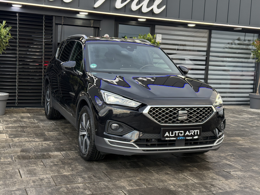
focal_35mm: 48
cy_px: 98
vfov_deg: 30.3
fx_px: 361
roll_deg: -4.8
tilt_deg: -2.8
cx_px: 130
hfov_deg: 39.7
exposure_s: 1/225
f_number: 1.78
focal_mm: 6.76
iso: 160
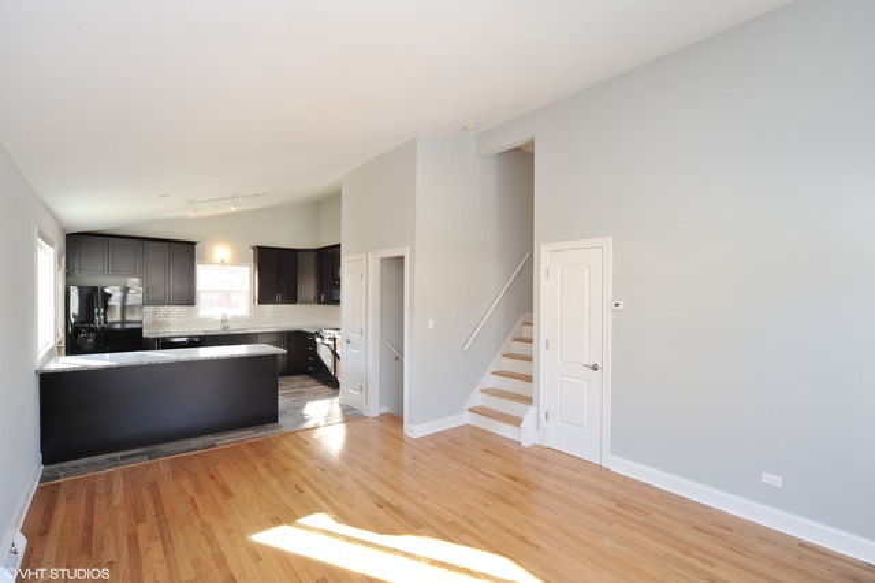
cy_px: 292
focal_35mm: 16
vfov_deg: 73.7
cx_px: 438
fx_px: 389
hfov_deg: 96.8
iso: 200
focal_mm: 16
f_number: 8
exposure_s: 1/8
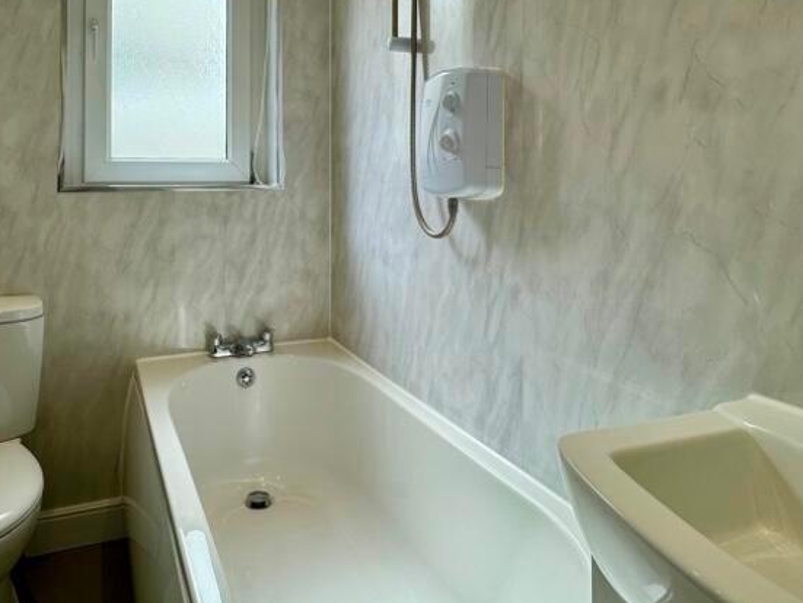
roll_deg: +0.4
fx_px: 604
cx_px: 310
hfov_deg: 66.4
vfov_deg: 51.4
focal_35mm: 26
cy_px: 169
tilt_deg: +0.6
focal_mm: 2.22
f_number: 2.2
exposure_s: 1/273
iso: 40
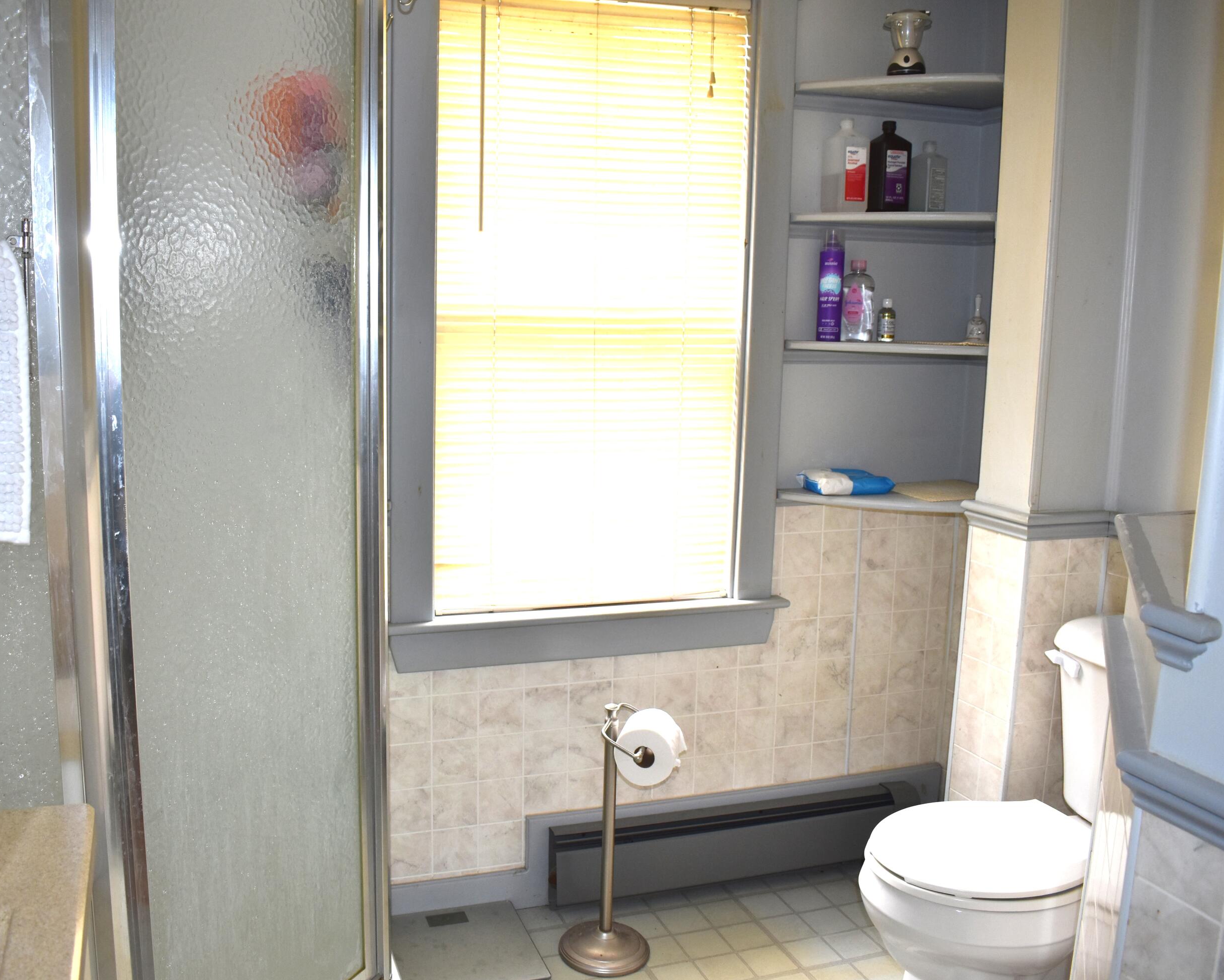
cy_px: 484
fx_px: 1123
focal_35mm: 31
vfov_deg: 47.1
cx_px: 512
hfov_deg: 56.9
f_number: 5
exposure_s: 1/200
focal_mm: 18
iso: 450
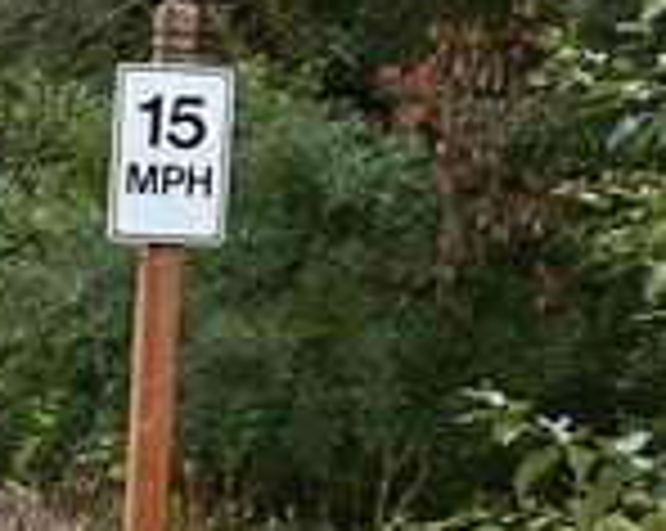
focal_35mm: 245
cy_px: 371
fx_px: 4823
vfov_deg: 6.3
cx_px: -558
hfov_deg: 7.6
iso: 560
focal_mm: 70
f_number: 6
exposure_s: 1/125
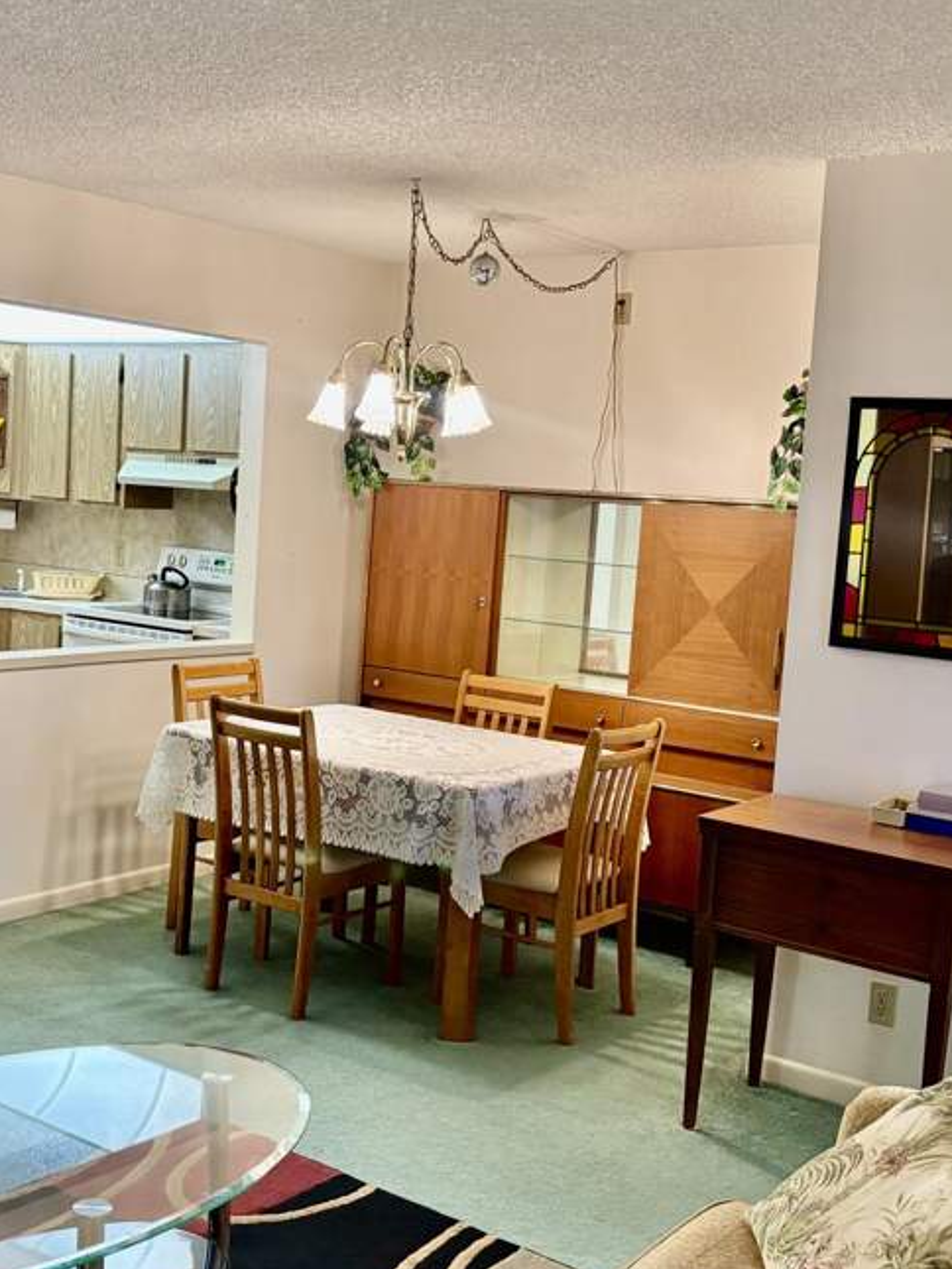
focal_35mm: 43
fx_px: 1576
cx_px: 374
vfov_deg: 43.8
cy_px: 637
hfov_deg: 33.5
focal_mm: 5.96
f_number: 1.6
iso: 200
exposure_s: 1/60
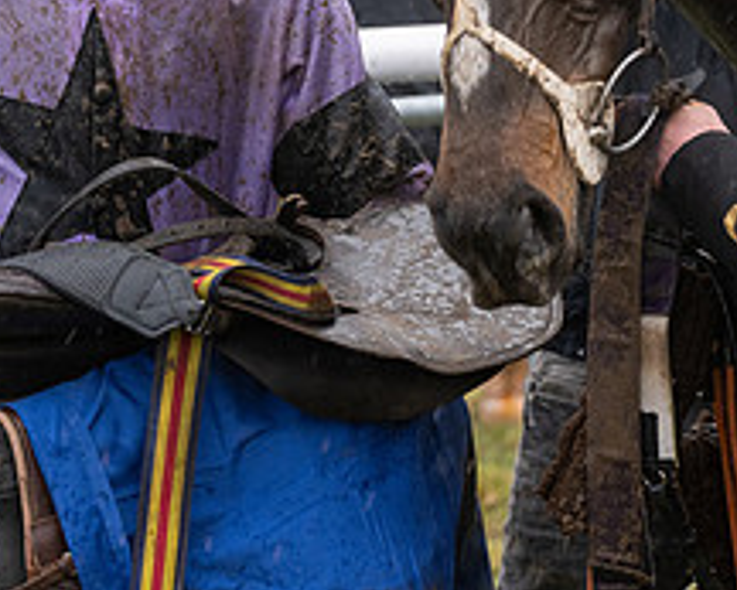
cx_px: 530
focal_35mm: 302
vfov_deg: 5.1
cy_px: -140
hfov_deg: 6.4
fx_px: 6590
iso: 800
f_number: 5
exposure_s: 1/500
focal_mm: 103
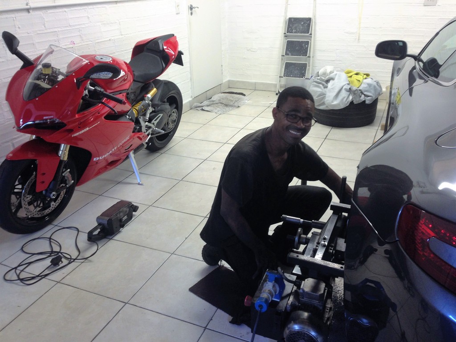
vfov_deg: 42.9
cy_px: 171
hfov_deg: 55.4
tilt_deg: -24.4
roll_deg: +3.0
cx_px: 228
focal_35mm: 33
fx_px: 435
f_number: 2.4
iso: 80
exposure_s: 1/20
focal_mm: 4.12
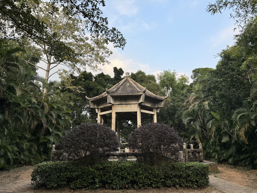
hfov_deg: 71.6
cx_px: 128
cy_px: 96
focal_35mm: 24
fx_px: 178
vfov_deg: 56.9
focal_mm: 6.86
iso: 80
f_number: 1.78
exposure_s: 1/864
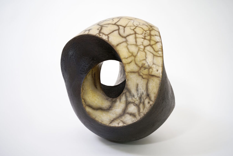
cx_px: 116
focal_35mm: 40
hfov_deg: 48.5
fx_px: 259
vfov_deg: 33.4
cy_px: 78
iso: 200
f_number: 18
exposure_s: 1/2
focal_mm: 40
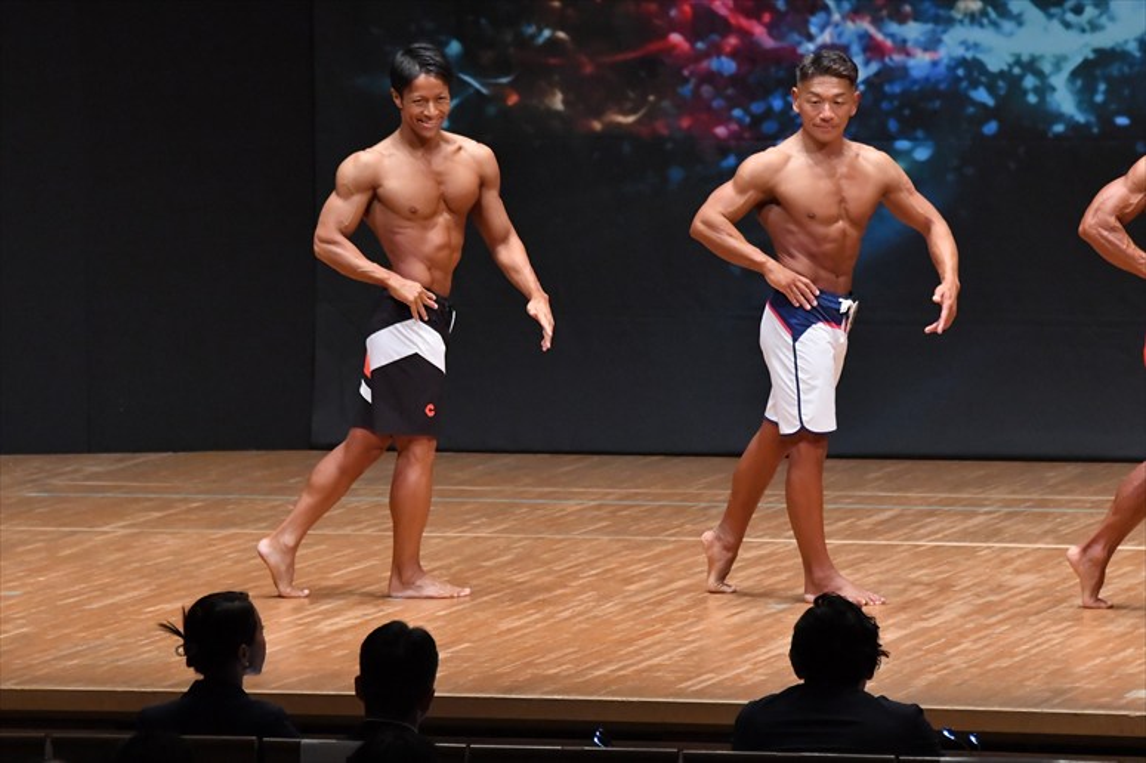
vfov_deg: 5.4
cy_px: 382
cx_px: 573
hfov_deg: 8.1
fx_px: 8114
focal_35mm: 255
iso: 8000
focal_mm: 170
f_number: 5.6
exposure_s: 1/400
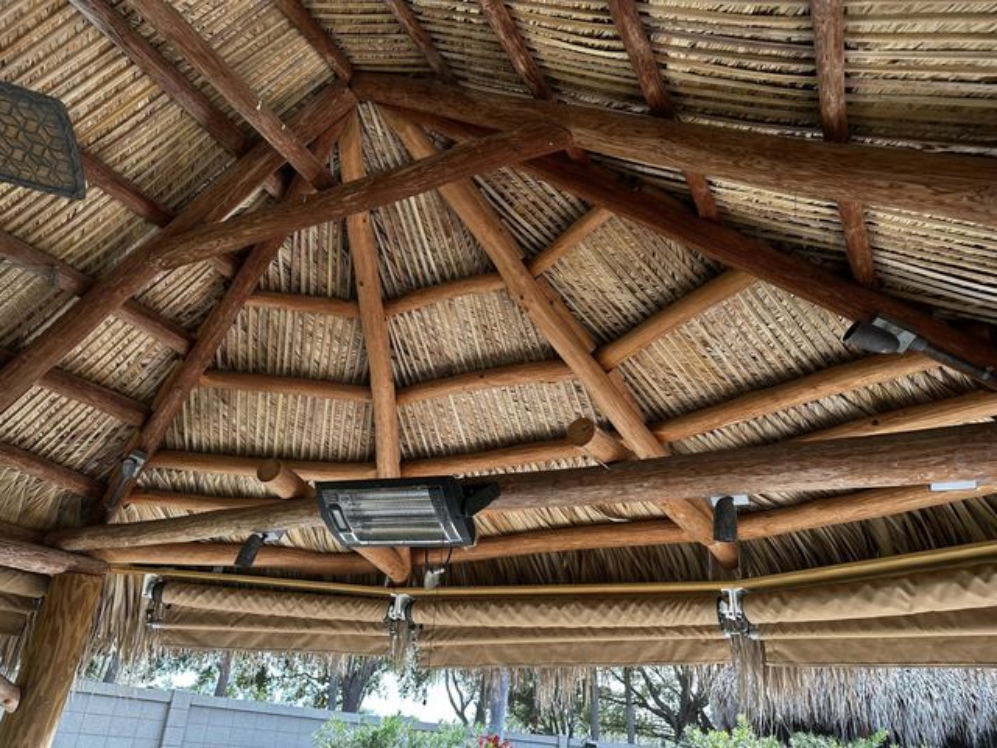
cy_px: 374
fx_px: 691
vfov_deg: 56.8
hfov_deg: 71.6
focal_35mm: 24
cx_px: 498
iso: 64
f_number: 1.78
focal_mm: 6.86
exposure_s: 1/241
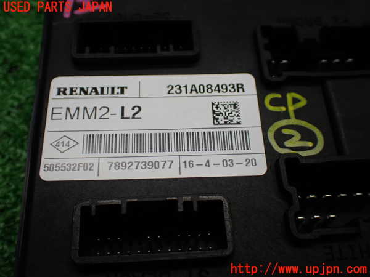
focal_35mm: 38
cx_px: 185
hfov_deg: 49.0
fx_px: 406
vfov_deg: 37.7
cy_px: 138
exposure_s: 1/160
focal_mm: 6.83
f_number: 2.7
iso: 250
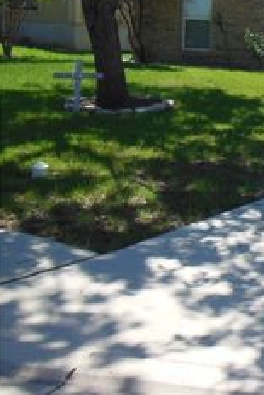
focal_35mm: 56
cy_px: 77
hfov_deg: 20.0
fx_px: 615
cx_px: 424
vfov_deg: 34.5
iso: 125
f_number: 3.5
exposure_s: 1/800
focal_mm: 4.5
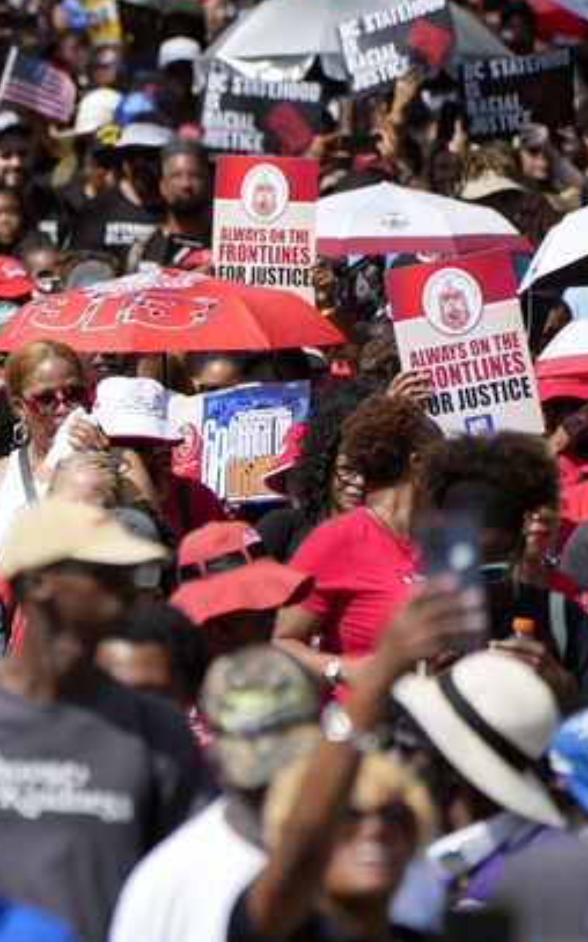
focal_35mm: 1027
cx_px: -421
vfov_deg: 2.0
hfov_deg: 1.3
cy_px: 429
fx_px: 26360
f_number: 7.1
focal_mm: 400
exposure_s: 1/1000
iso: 250
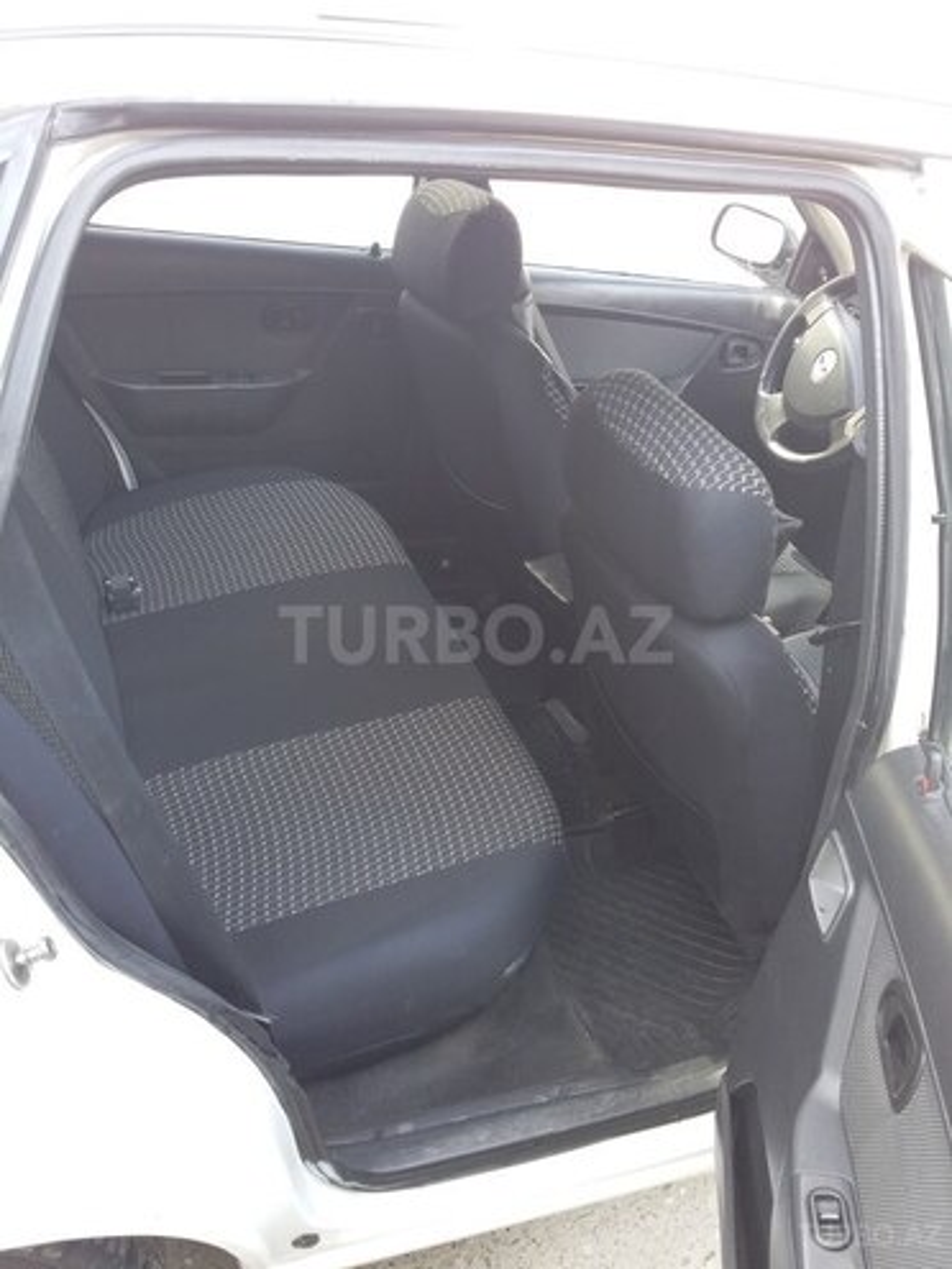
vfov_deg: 58.4
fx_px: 1137
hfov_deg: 45.4
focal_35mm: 31
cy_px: 634
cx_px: 476
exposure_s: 1/100
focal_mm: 3.3
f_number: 2.2
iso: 50
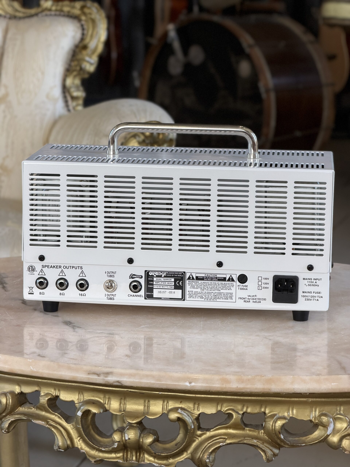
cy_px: 234
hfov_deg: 14.8
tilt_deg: -11.4
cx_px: 175
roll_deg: -1.0
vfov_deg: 19.6
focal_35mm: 100
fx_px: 1348
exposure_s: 1/121
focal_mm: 16.89
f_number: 2.8
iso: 64
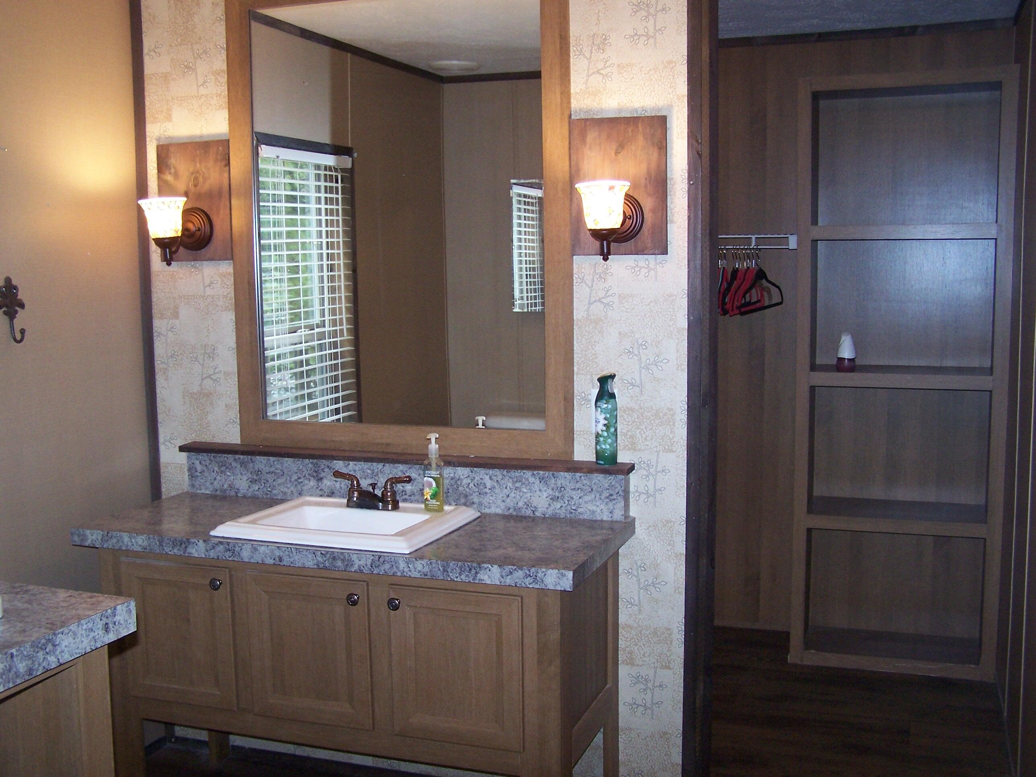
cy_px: 388
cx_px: 518
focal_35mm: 38
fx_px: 1137
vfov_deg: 37.7
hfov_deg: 49.0
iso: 140
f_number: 2.8
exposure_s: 1/60
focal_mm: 6.3
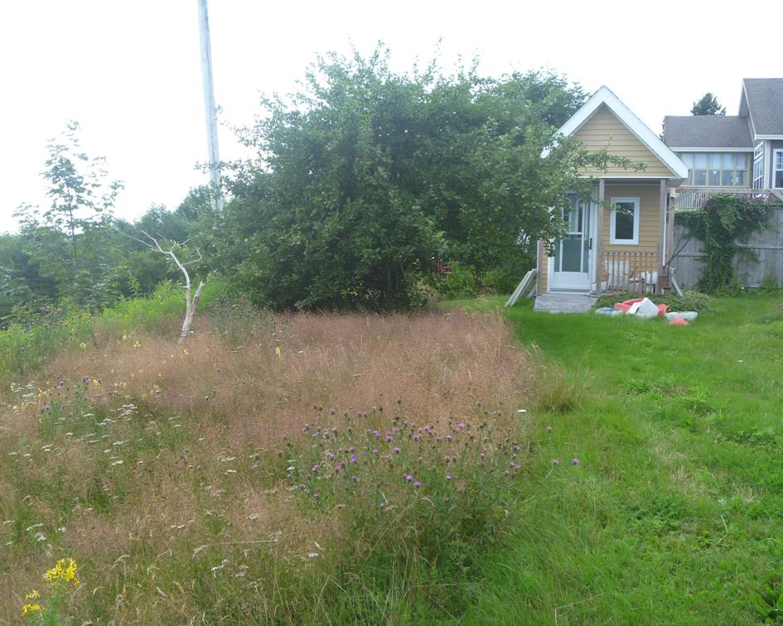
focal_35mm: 37
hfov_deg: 49.0
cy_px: 316
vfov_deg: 40.1
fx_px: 857
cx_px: 365
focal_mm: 6.3
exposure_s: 1/160
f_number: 3.5
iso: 80
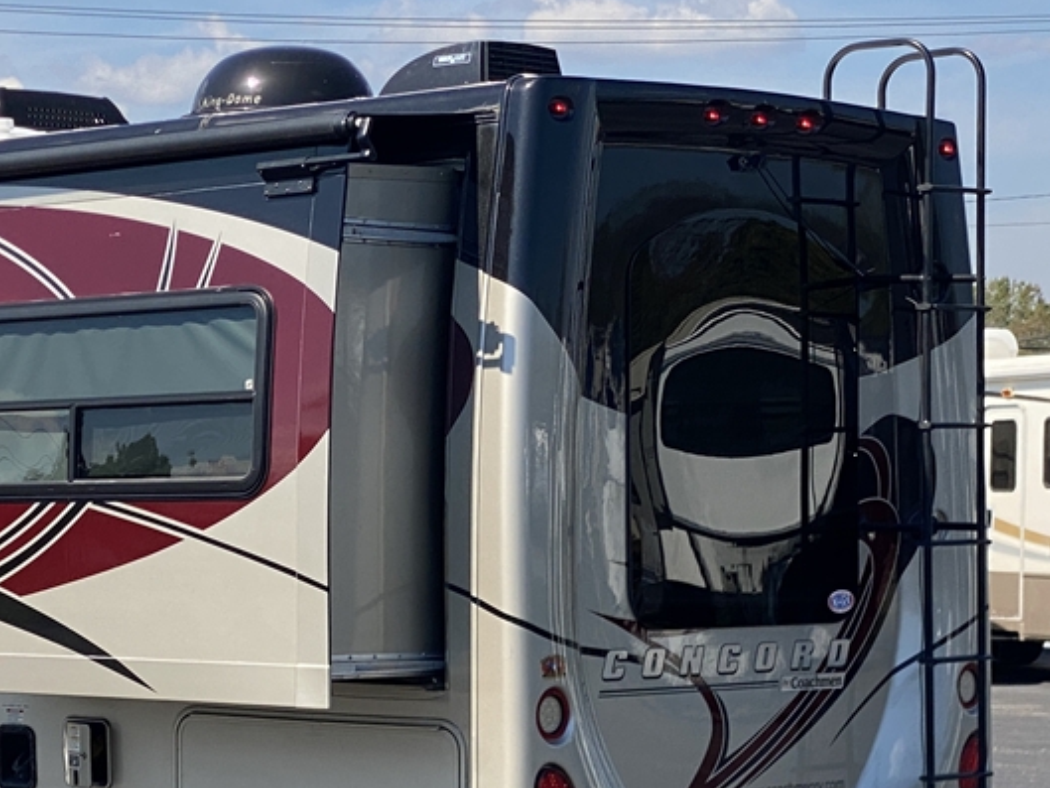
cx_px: -4
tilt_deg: -2.9
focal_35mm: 118
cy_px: 683
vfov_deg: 12.5
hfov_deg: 16.3
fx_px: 3580
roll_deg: +0.1
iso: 20
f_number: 2
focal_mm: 6
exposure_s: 1/1261
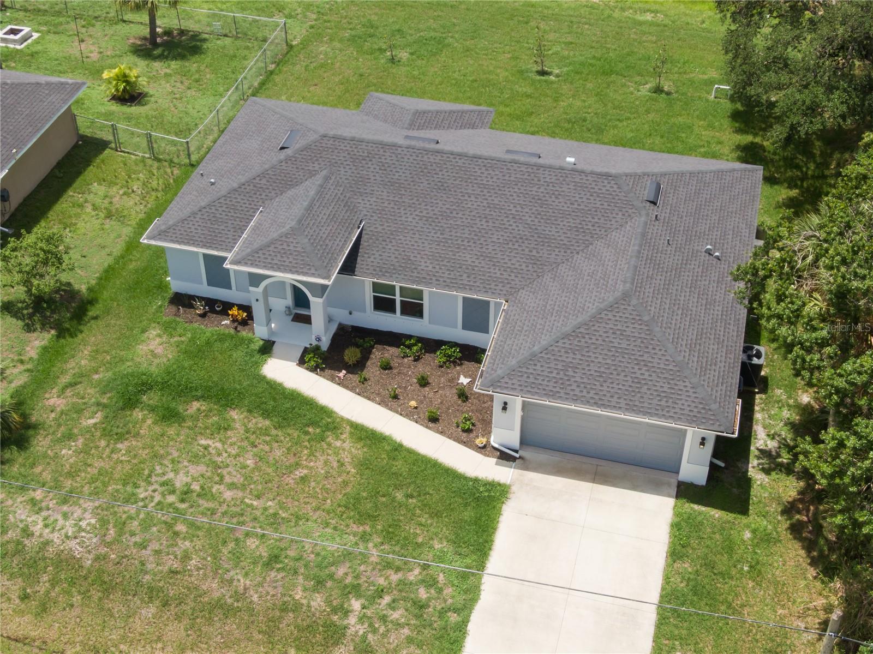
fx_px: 1210
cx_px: 436
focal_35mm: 48
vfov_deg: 30.3
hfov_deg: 39.7
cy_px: 327
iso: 100
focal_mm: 8.6
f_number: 3.8
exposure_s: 1/800
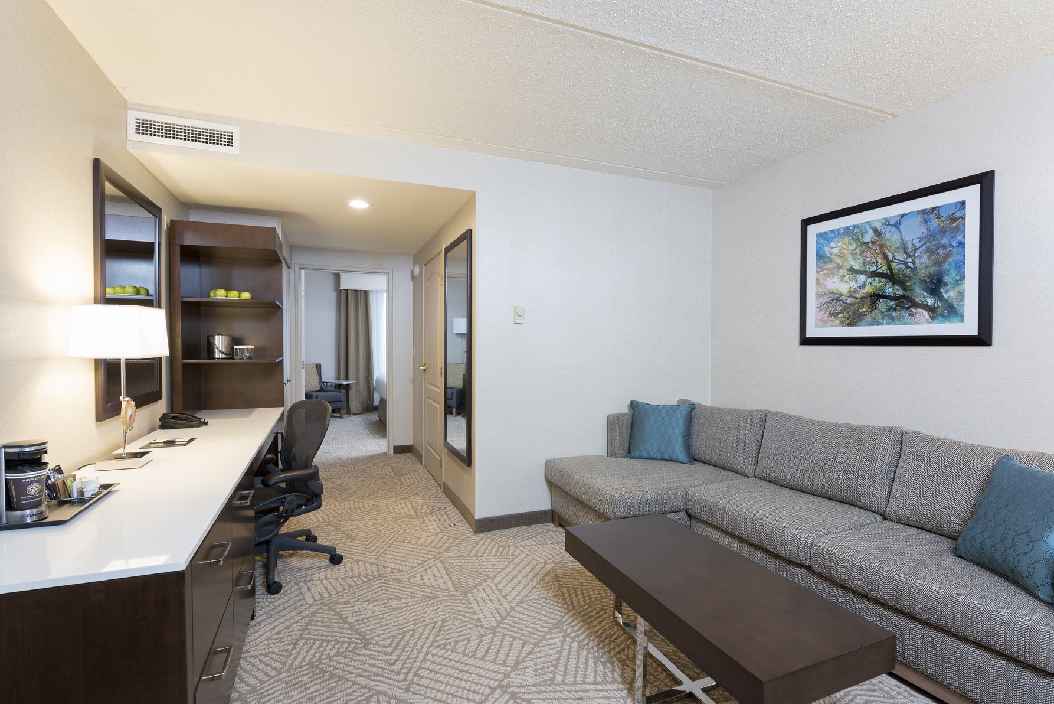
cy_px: 352
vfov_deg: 70.5
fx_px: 498
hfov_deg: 93.3
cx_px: 527
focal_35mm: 17
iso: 64
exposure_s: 1
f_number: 9
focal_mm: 17
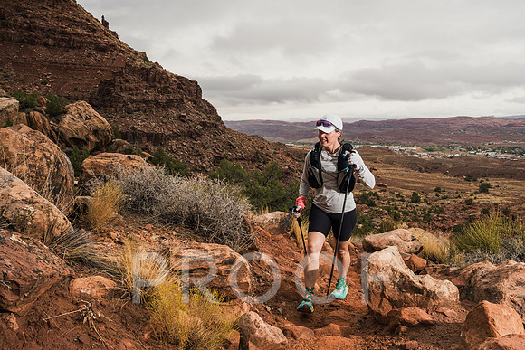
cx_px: 262
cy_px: 175
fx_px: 389
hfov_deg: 68.0
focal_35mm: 27
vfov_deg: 48.5
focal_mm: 26
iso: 200
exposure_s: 1/320
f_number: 6.3
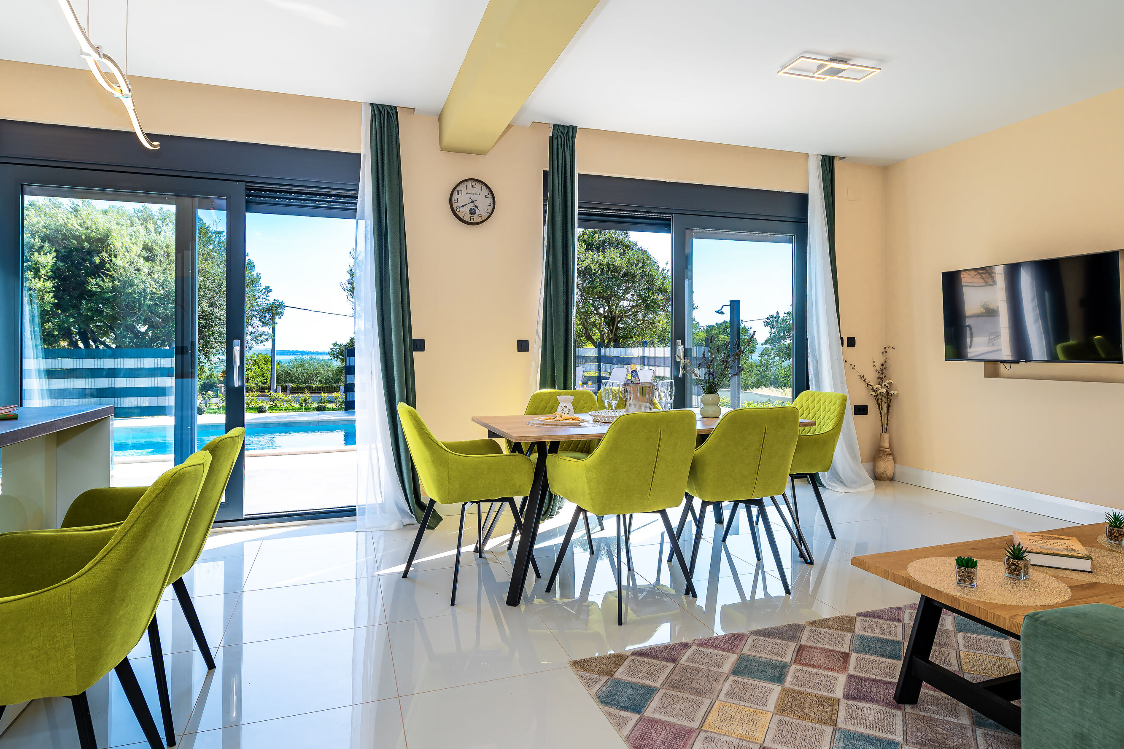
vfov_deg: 59.5
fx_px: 656
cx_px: 589
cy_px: 372
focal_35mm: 21
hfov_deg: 81.1
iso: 100
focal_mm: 20
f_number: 7.1
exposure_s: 1/100
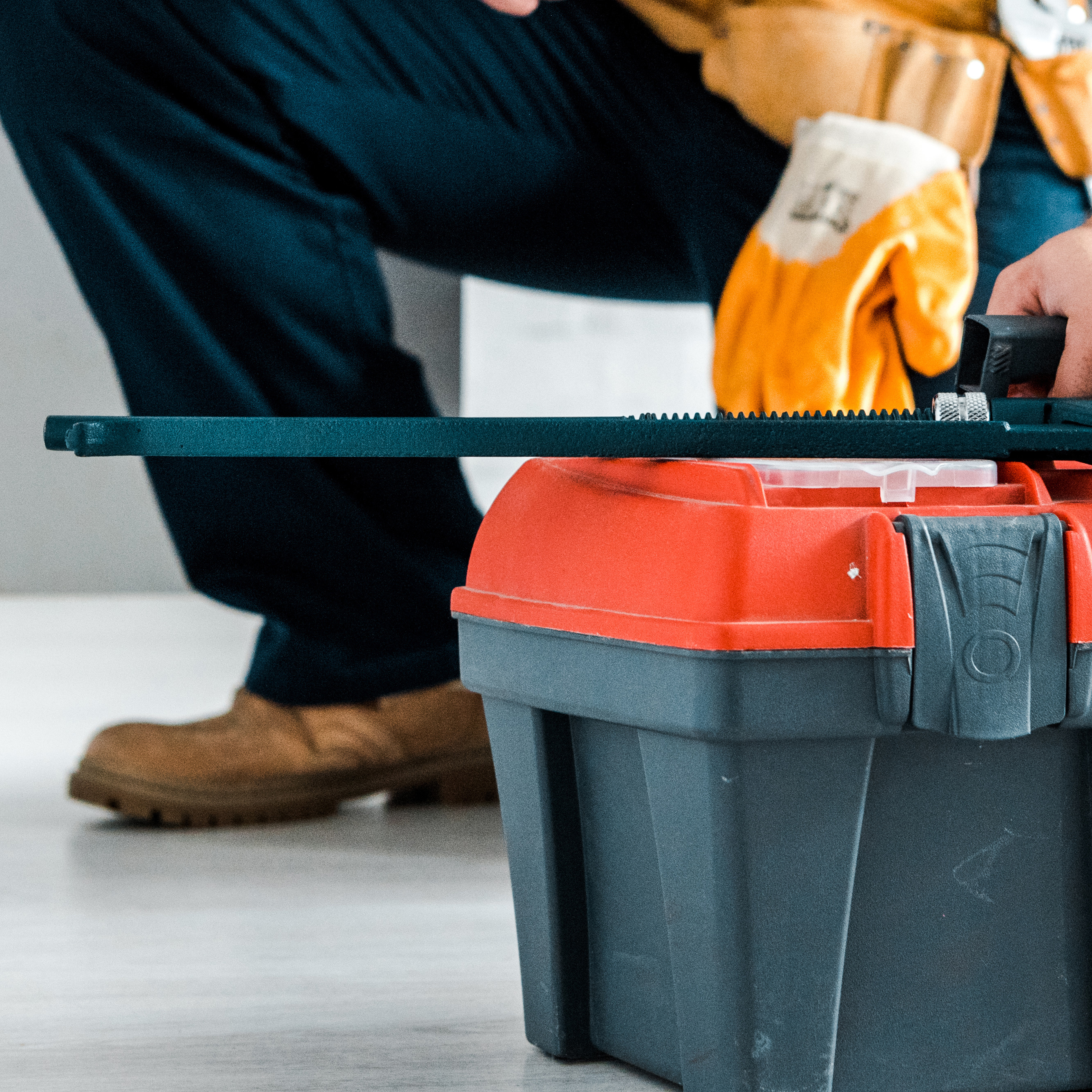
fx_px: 3676
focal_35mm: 103
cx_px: 553
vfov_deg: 16.8
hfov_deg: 16.9
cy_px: 298
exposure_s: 1/125
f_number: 3.5
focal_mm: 44
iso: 800
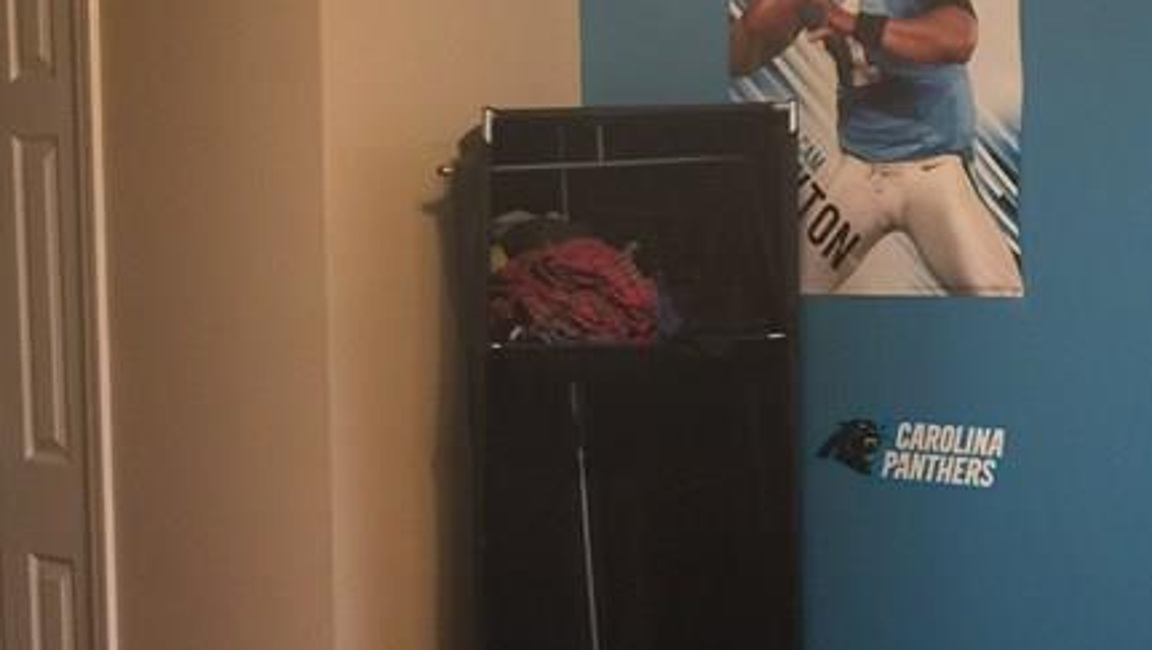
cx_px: 572
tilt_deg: -5.3
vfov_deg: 16.1
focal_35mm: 75
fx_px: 2292
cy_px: 404
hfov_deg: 28.2
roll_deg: -0.3
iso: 64
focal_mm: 4.15
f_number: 2.2
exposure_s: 1/4
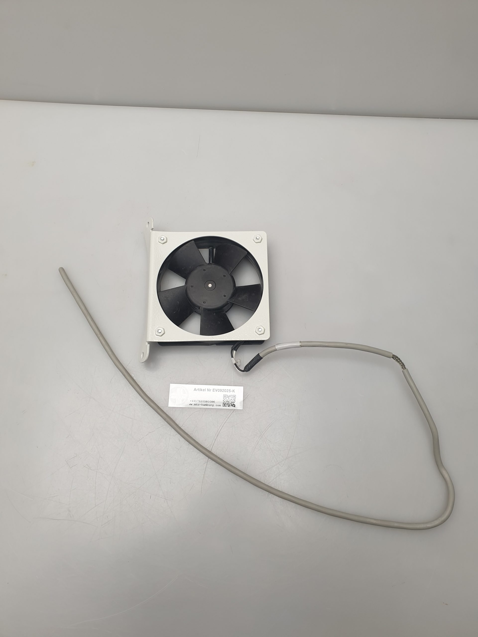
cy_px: 318
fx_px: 479
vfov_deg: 67.3
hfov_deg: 53.1
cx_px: 239
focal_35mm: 26
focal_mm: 4.3
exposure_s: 1/50
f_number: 2.4
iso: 50
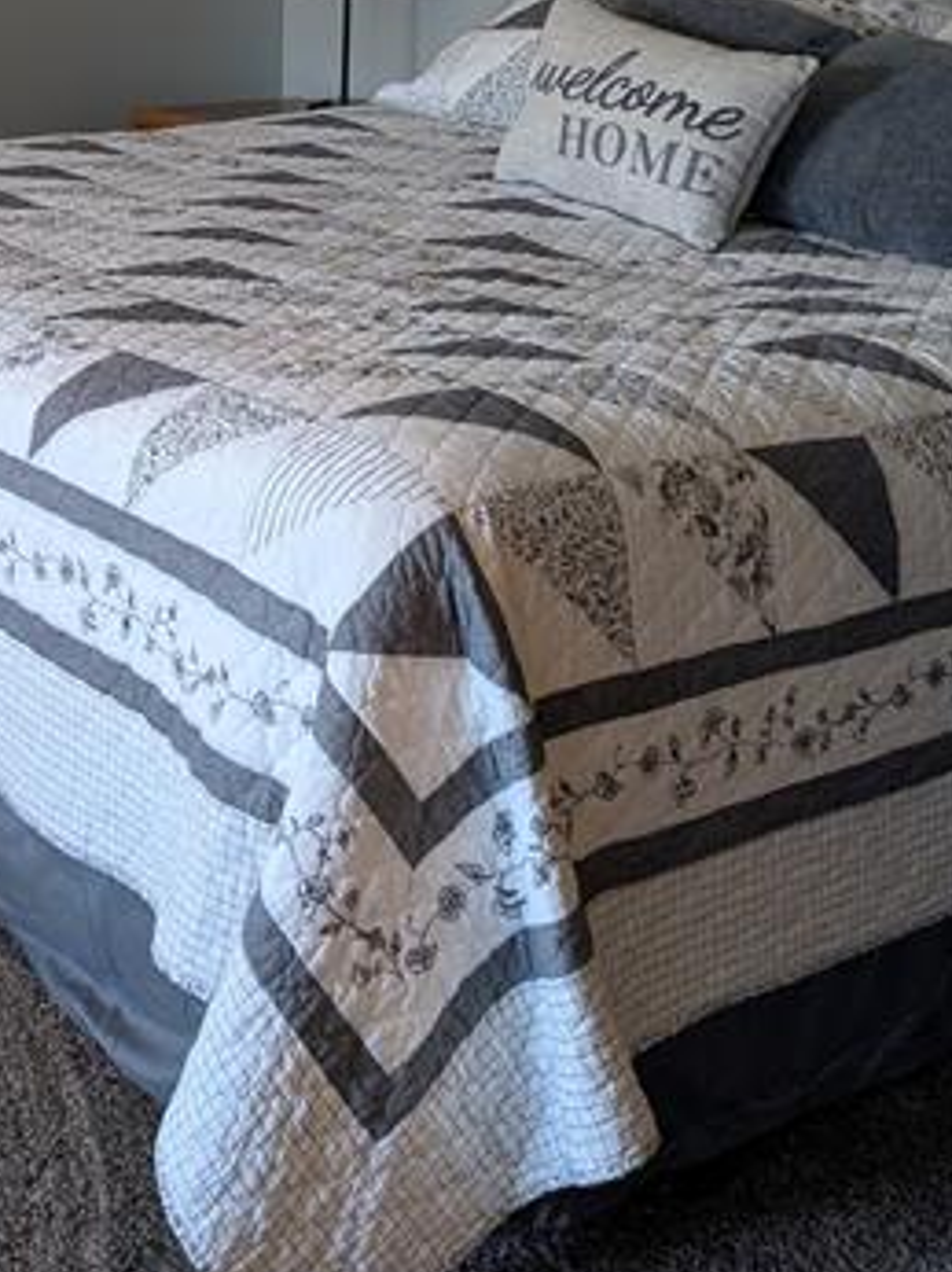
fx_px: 2203
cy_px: 37
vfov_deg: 30.2
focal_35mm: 60
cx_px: 88
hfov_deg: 23.7
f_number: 1.73
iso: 86
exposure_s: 1/40
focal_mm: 4.38
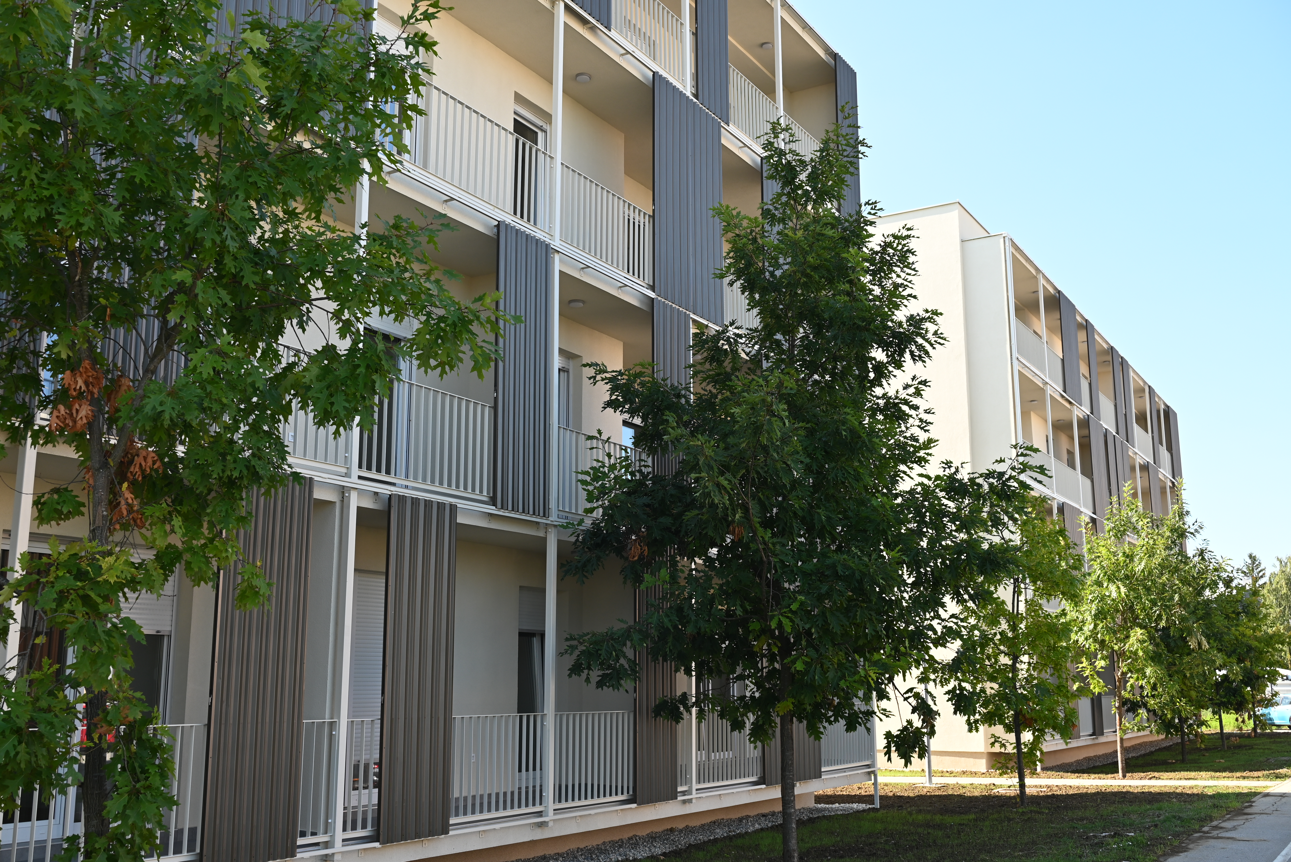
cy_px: 431
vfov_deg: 37.9
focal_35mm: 35
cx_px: 646
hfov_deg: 54.4
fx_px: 1256
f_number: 5.6
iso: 200
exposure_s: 1/250
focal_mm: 35
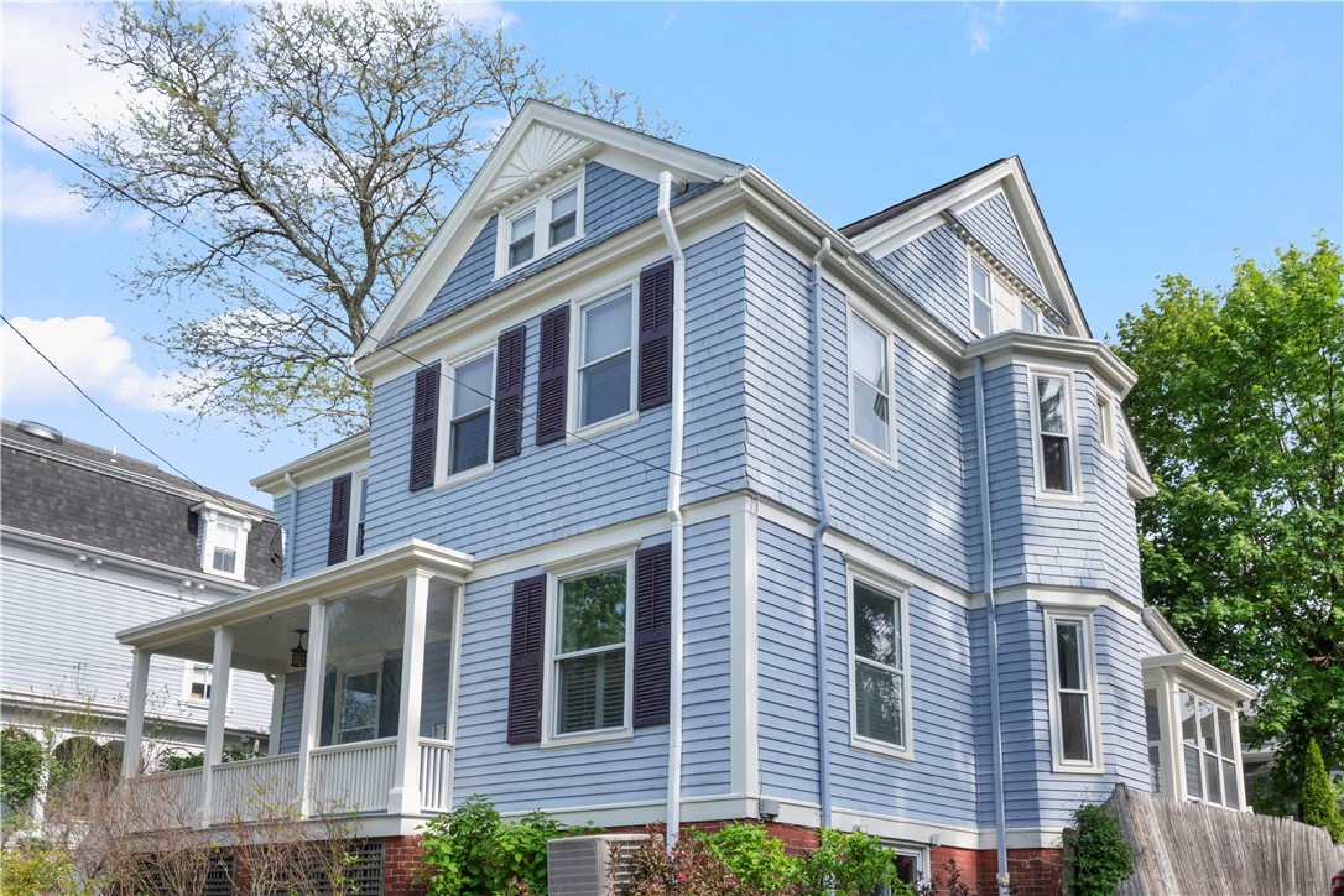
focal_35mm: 30
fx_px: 1120
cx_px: 672
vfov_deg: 43.6
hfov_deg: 61.9
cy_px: 448
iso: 400
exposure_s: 1/200
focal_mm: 20
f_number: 14
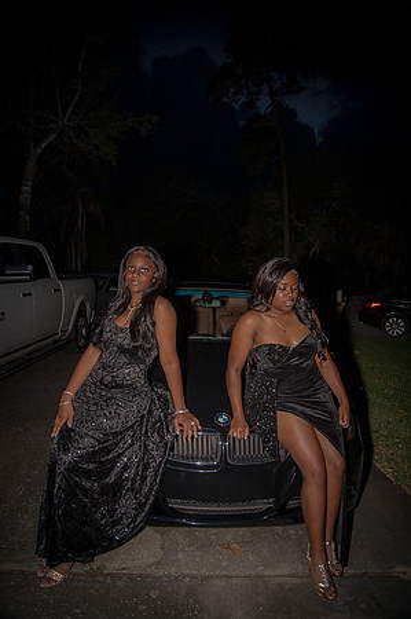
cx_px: 206
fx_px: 412
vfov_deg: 73.8
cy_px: 310
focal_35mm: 24
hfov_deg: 53.0
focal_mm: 24
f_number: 4
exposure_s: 1/160
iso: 640
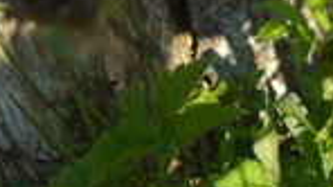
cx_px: 785
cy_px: 577
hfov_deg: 11.5
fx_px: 1385
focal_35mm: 157
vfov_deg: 6.9
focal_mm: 10.4
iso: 125
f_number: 4
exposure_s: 1/320
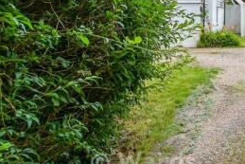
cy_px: 20
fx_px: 259
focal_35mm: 38
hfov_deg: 38.2
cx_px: 292
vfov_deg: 33.5
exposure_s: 1/100
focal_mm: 10
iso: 160
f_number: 6.3
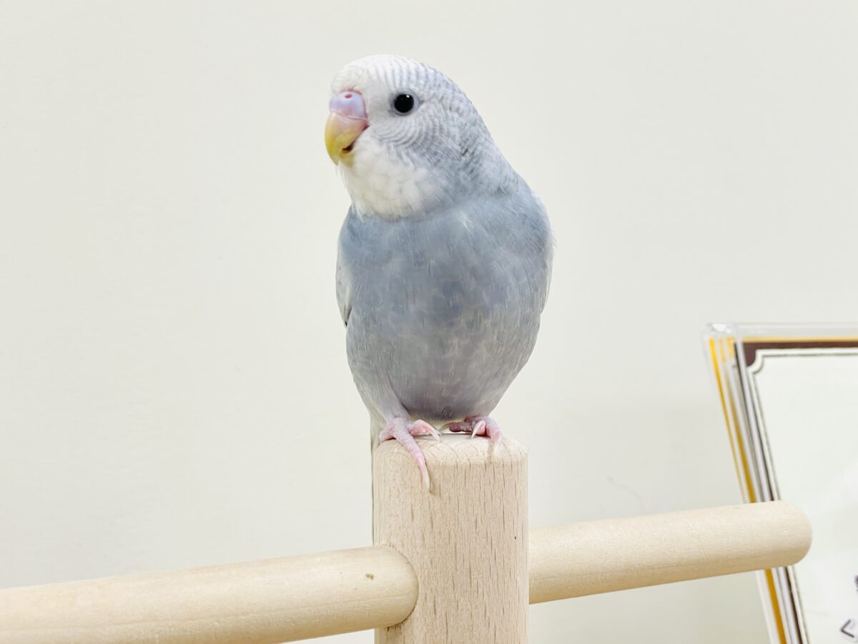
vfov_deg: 28.0
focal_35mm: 52
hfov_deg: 36.8
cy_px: 322
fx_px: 1289
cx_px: 429
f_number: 2
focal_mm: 6
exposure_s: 1/99
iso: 64
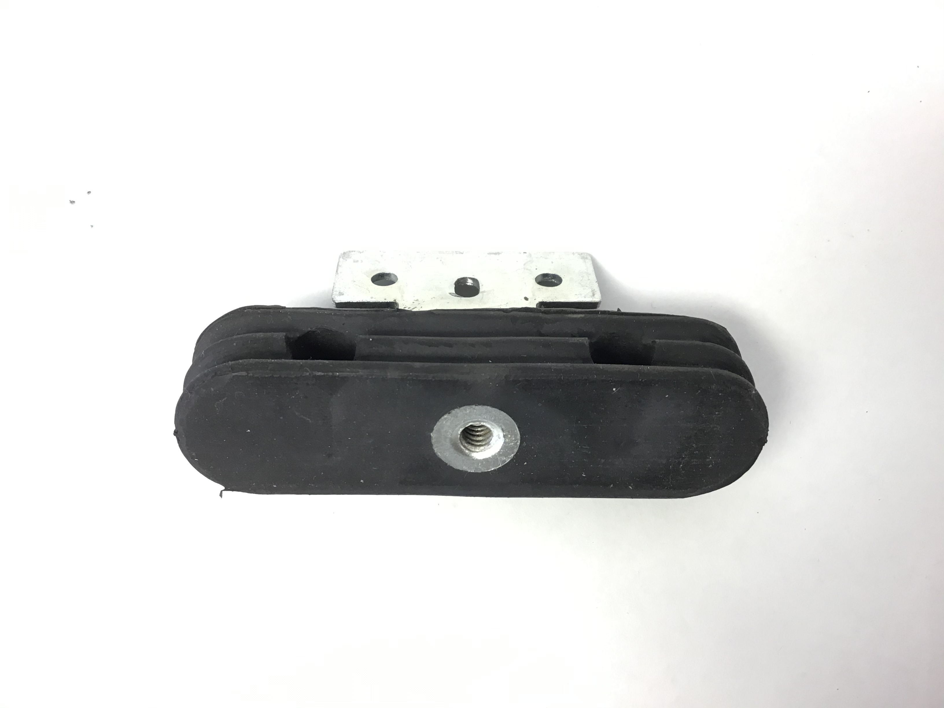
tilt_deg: -78.4
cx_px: 472
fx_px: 845
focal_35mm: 31
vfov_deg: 45.4
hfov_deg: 58.4
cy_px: 354
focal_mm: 3.3
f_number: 2.4
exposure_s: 1/30
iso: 50
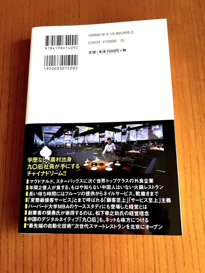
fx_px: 205
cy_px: 136
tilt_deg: -79.0
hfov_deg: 53.1
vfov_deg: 67.3
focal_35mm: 26
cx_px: 102
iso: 160
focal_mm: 5.7
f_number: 1.5
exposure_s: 1/60
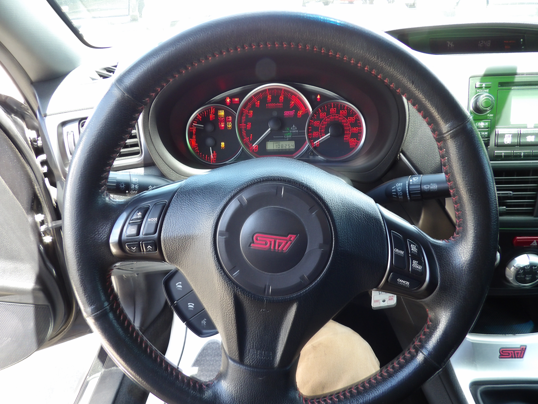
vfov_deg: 56.8
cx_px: 269
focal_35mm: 24
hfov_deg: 71.6
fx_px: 373
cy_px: 202
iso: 122
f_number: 3.2
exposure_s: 1/33
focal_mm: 4.3
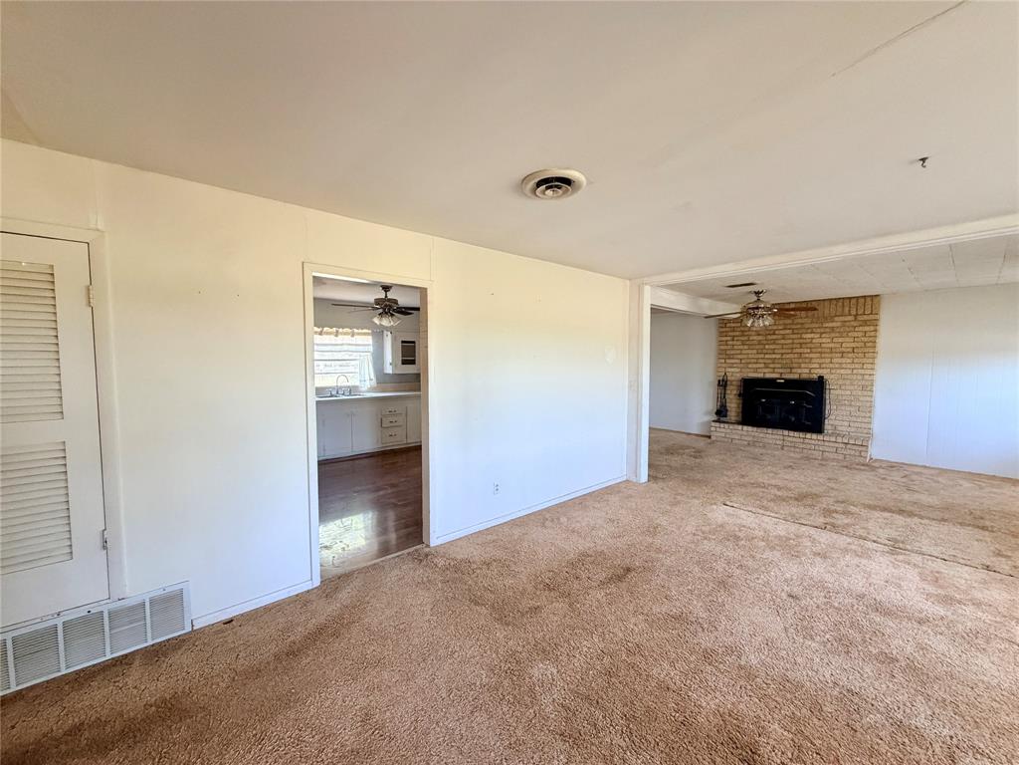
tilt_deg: -3.7
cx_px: 510
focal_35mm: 14
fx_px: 412
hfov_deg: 102.1
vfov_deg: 85.7
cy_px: 382
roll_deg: +0.5
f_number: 2.2
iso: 320
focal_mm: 2.22
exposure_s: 1/107
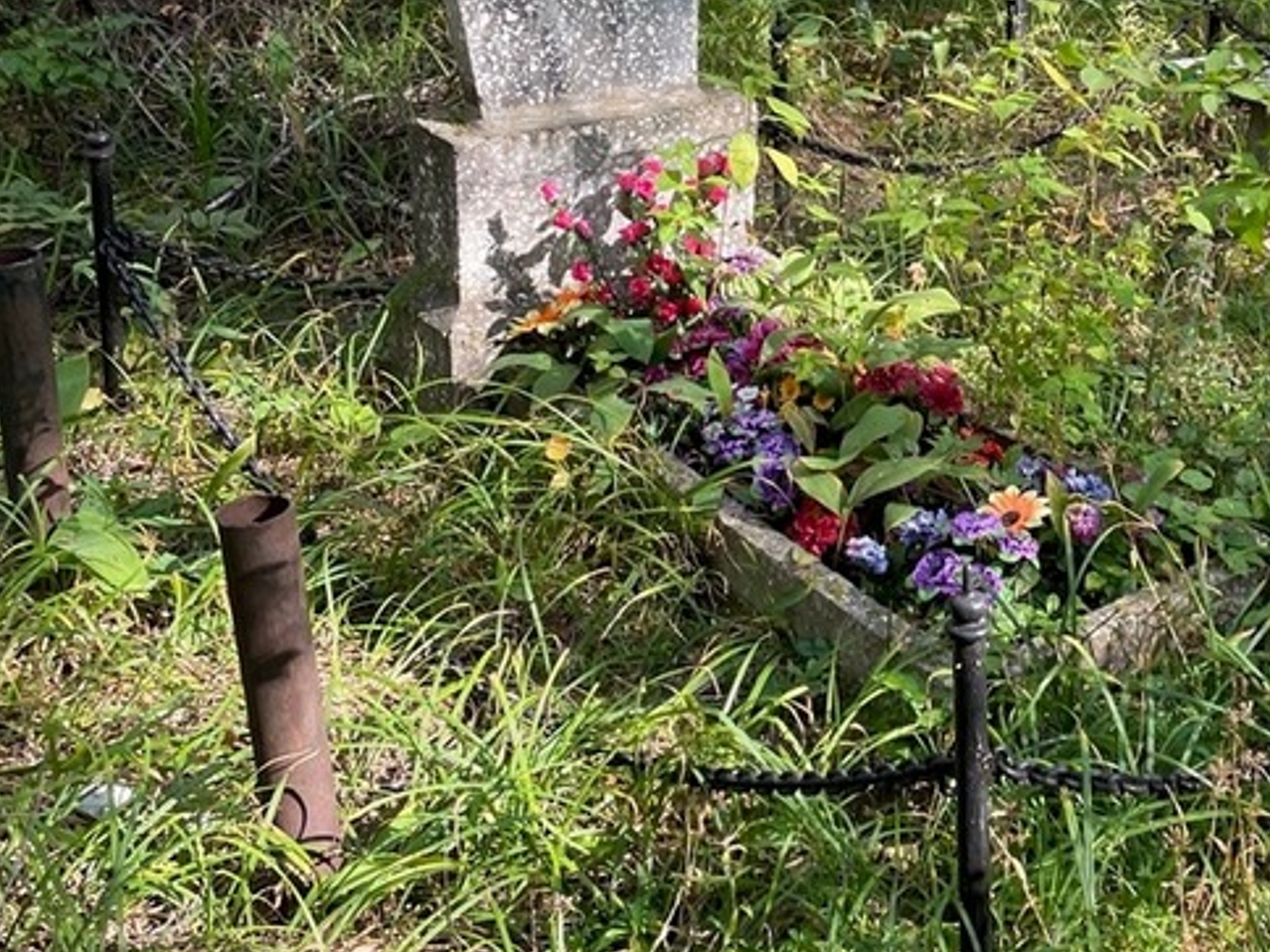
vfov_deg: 26.4
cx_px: 1089
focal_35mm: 55
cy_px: 315
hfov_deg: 33.5
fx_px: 2018
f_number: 1.6
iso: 50
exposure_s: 1/121
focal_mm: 4.2
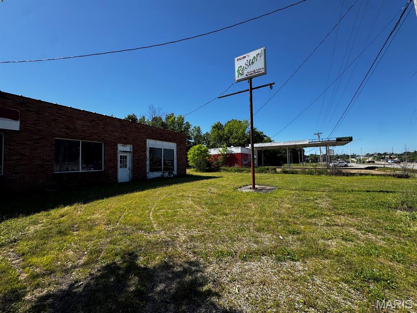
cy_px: 156
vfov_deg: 85.7
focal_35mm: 14
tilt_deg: +2.3
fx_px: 169
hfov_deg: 102.0
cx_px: 208
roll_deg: +1.6
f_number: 2.2
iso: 50
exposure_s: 1/1346
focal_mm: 2.22
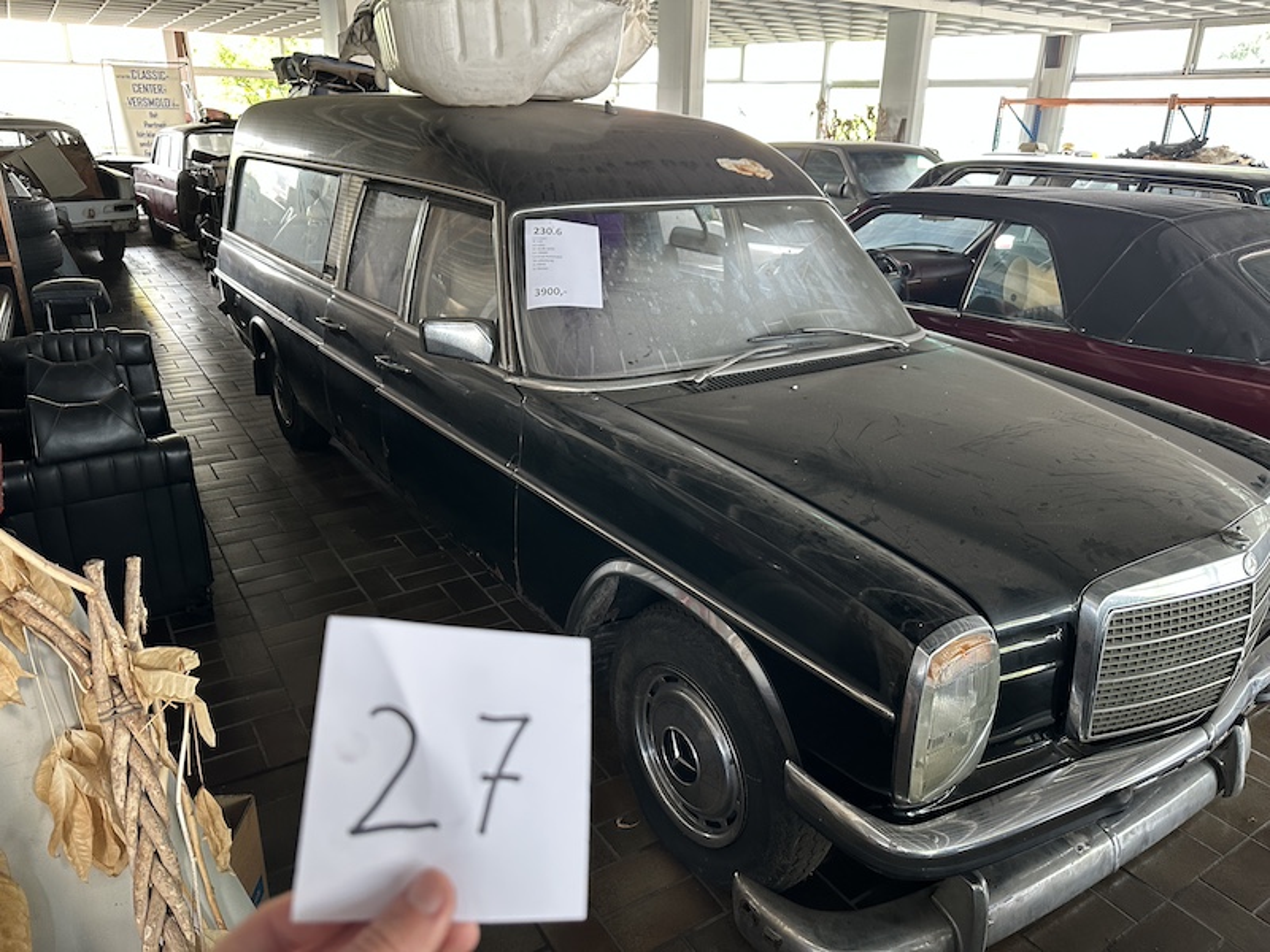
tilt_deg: -22.6
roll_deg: -2.1
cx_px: 635
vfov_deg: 56.8
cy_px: 476
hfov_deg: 71.6
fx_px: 881
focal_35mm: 24
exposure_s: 1/60
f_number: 1.78
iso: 250
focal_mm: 6.86
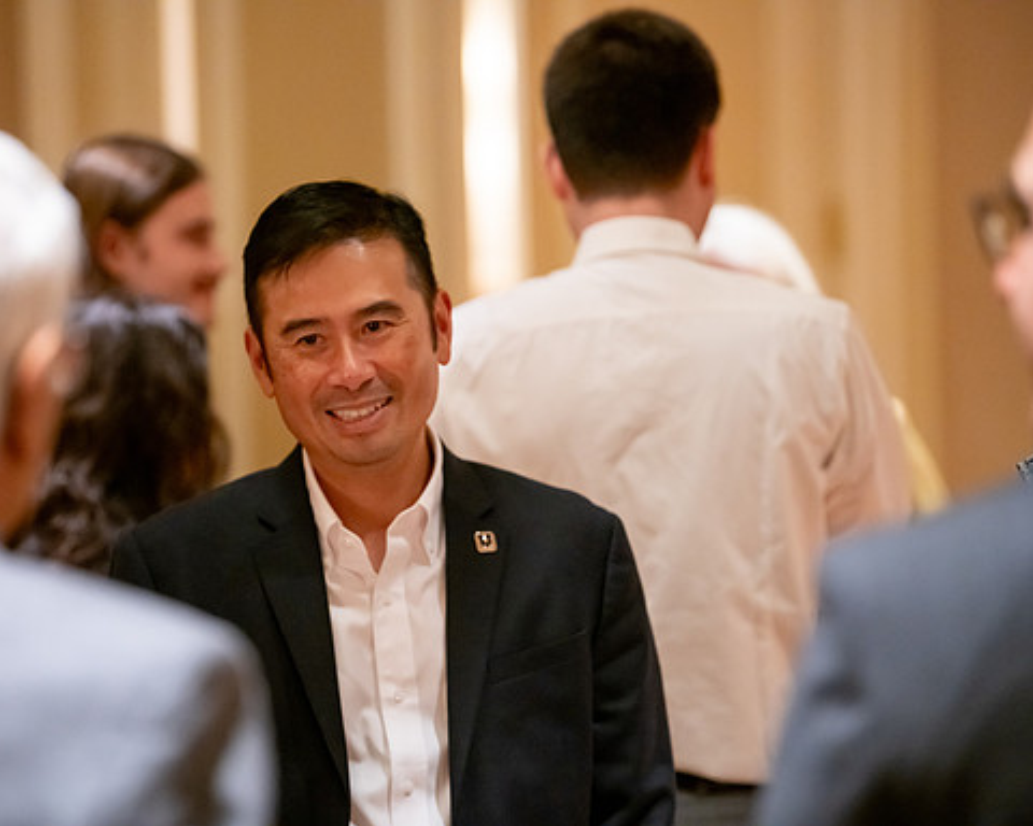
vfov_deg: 9.1
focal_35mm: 170
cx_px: 418
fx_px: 5197
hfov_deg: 11.3
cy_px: 414
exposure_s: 1/125
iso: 3200
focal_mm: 150
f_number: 2.8
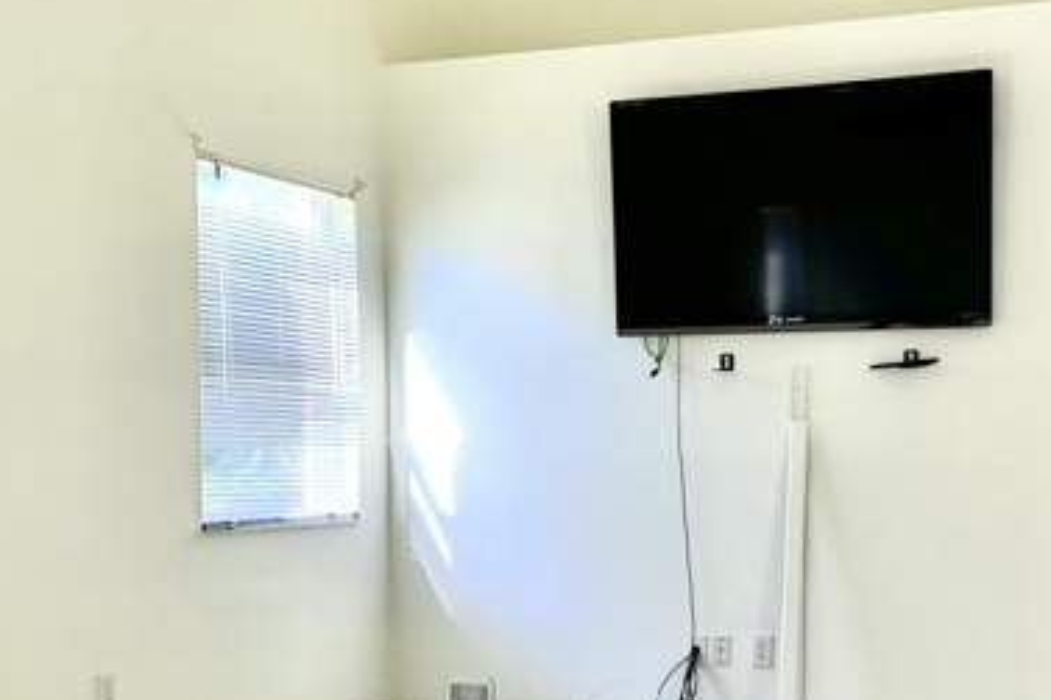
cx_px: 703
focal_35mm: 53
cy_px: 503
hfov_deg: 37.1
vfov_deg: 25.3
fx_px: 1547
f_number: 1.78
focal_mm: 6.86
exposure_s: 1/120
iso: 125
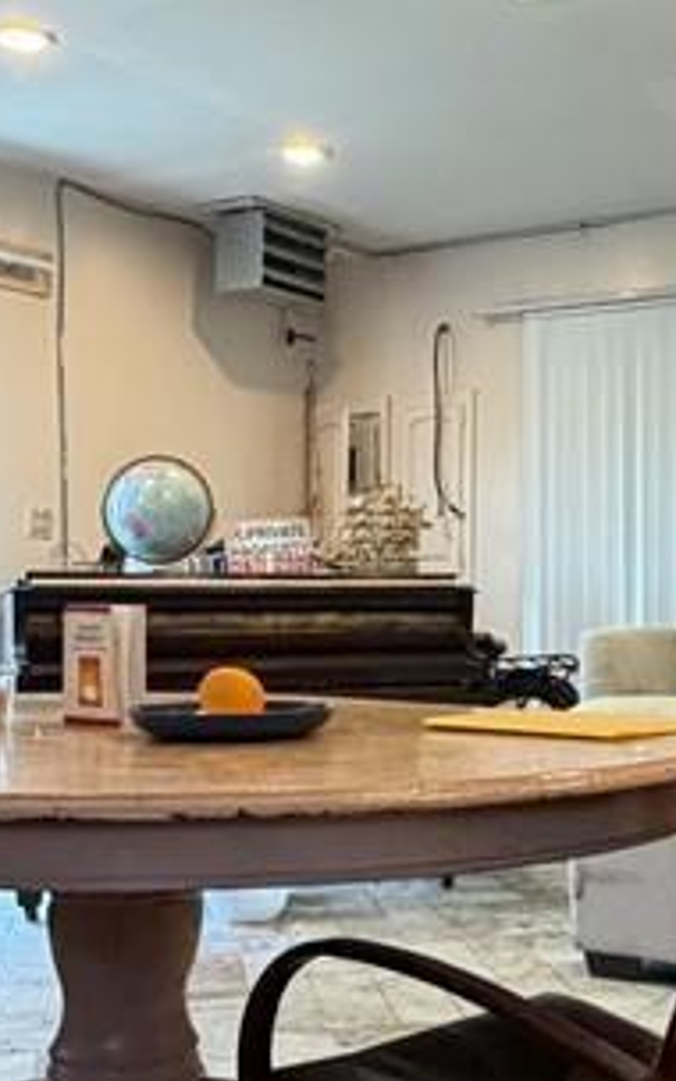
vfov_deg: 40.3
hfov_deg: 25.3
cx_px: 551
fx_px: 1474
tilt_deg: +1.7
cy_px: 565
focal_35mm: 50
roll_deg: +0.1
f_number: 2.2
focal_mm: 2.22
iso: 250
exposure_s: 1/60
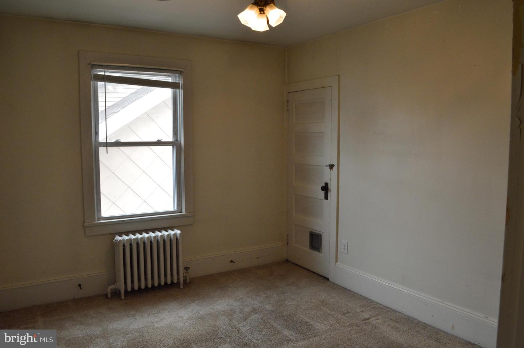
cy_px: 174
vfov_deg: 47.8
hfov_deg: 67.4
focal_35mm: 27
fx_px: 393
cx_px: 262
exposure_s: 1/60
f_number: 8
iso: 800
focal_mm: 18
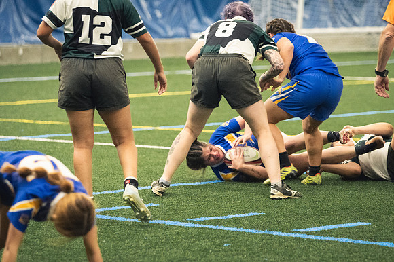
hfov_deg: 9.5
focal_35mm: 217
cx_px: 197
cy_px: 131
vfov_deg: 6.3
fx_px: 2373
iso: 11400
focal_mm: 145
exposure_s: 1/500
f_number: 2.8
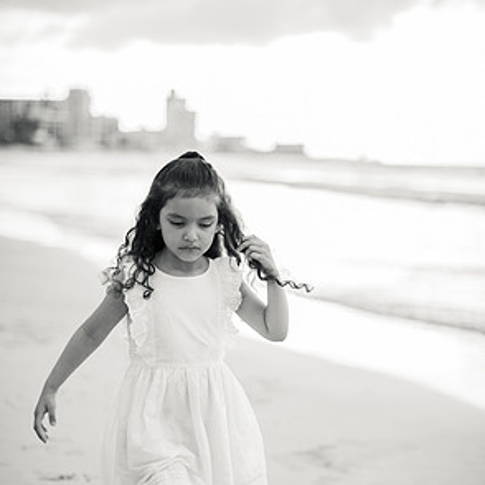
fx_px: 1030
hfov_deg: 26.5
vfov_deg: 26.4
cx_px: 239
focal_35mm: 65
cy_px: 320
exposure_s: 1/1600
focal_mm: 50
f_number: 1.4
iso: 100
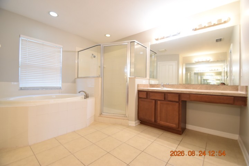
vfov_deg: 77.3
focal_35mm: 15
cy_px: 83
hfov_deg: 100.4
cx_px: 124
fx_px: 104
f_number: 3.5
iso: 900
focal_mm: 10
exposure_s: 1/60
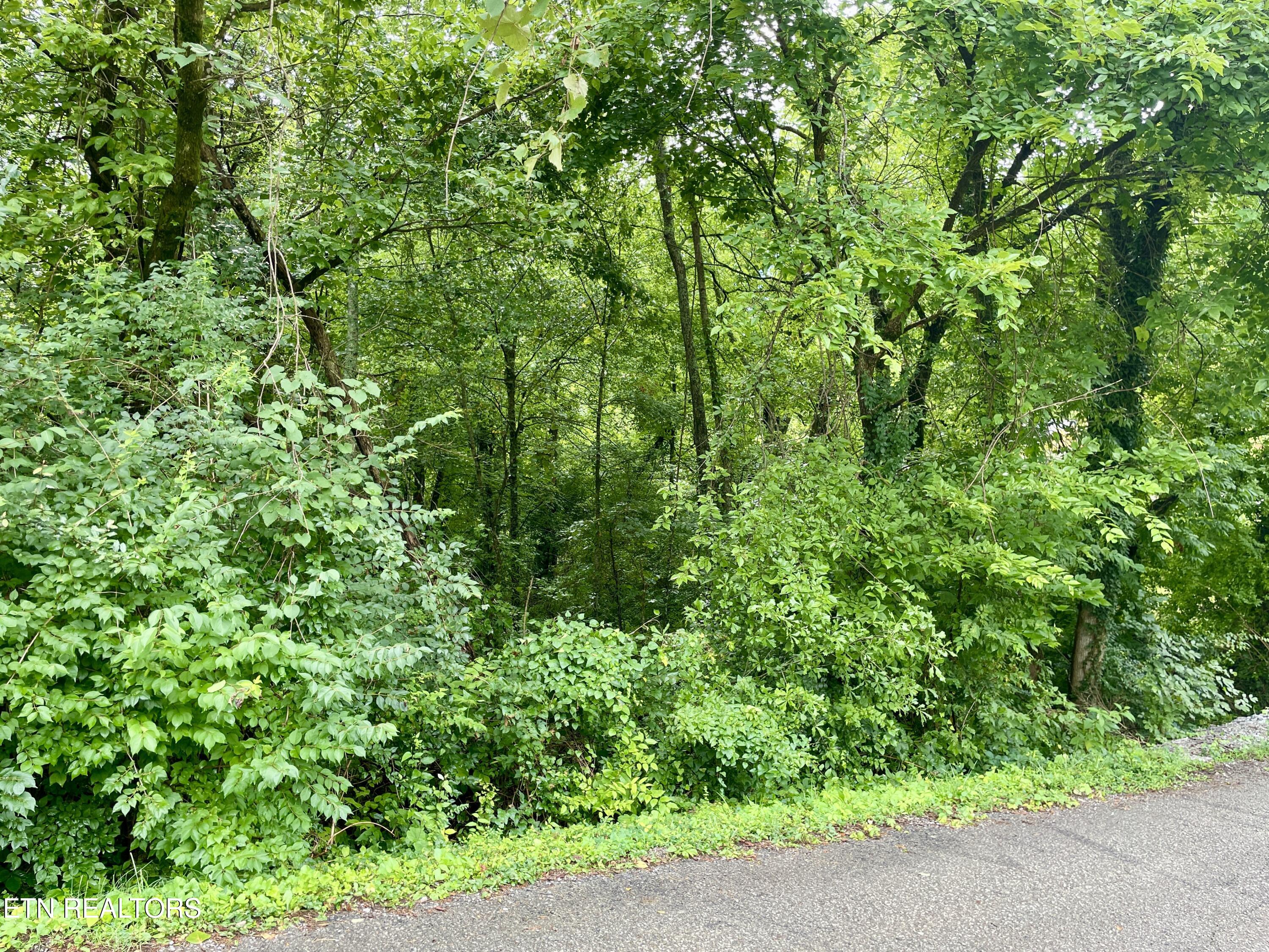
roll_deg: +0.9
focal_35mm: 26
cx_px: 634
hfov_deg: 67.3
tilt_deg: -0.1
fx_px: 953
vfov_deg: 53.1
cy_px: 476
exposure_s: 1/121
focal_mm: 4.2
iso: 50
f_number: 1.6
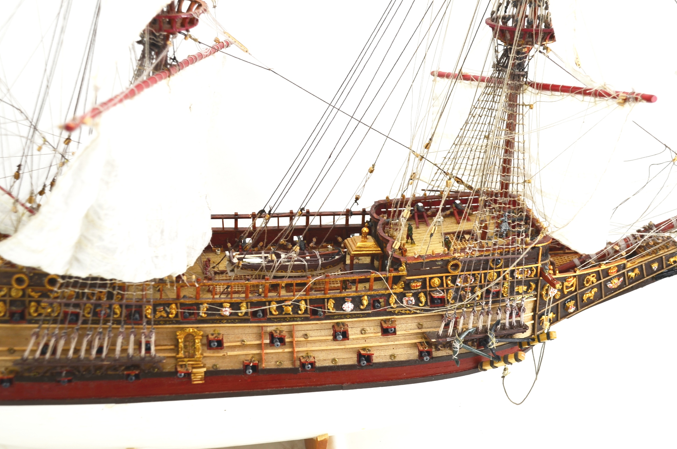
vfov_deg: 26.4
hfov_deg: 39.0
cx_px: 335
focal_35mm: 51
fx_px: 957
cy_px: 232
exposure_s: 1/50
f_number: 4.2
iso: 100
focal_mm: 32
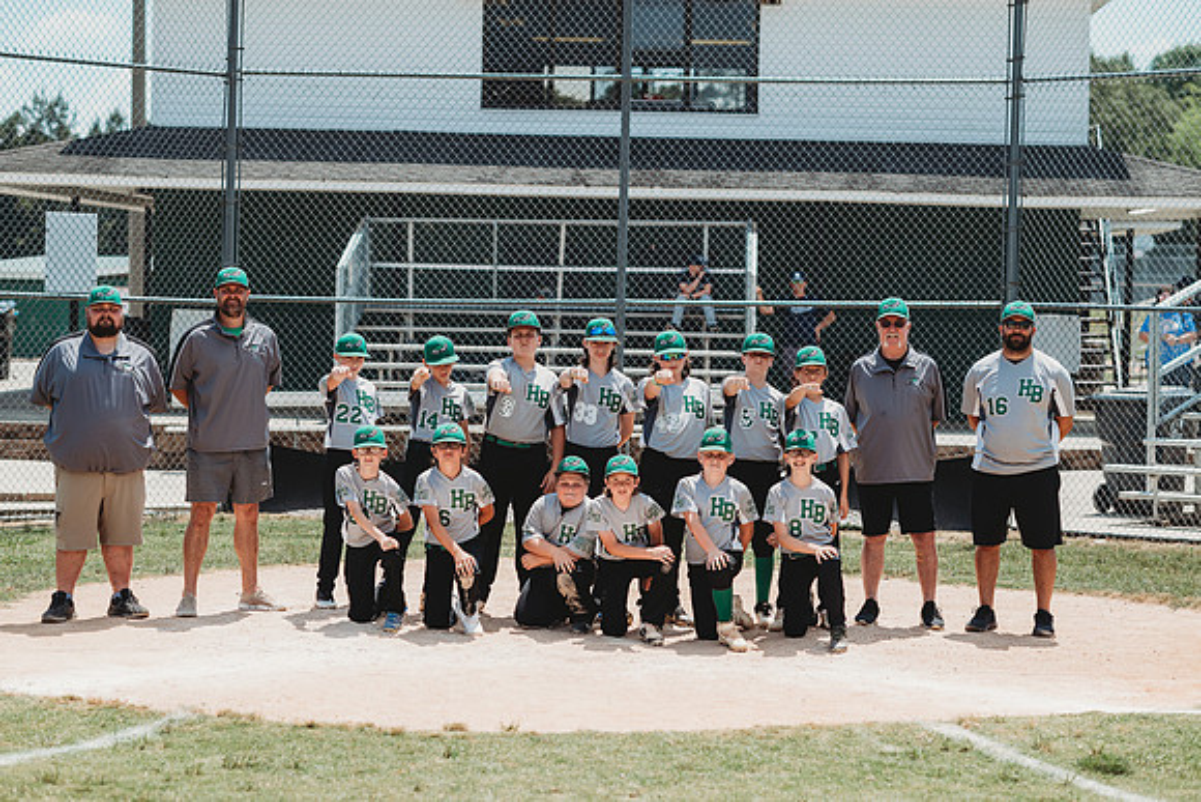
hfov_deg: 23.9
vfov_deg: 16.1
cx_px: 600
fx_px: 2836
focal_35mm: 85
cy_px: 401
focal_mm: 85
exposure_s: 1/3200
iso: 100
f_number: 2.8
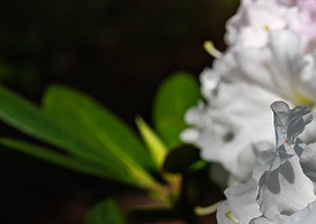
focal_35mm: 172
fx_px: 1539
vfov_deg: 8.3
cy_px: 231
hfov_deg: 11.5
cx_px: 360
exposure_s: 1/160
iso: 160
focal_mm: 70
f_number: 8
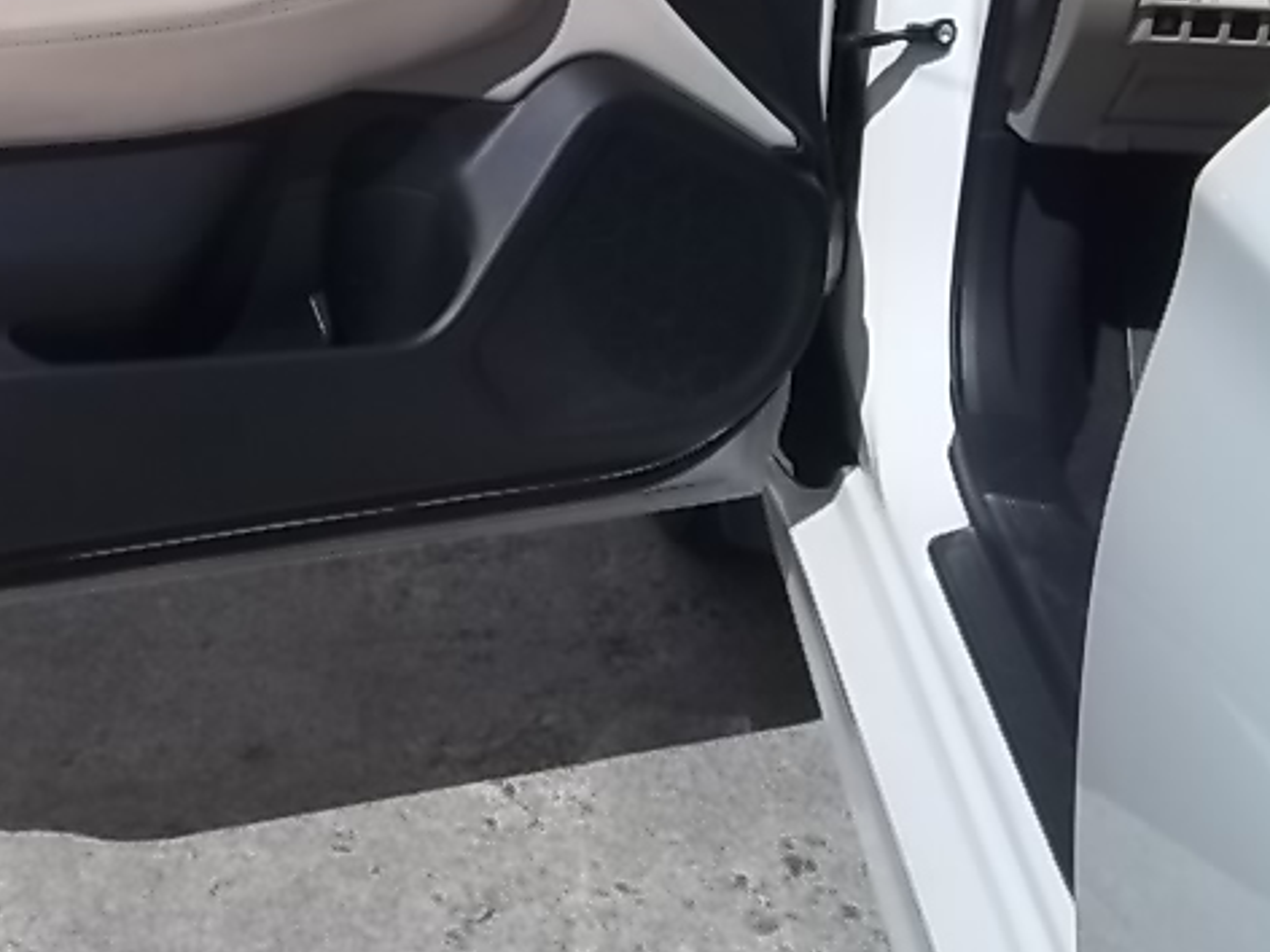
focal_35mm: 95
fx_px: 3485
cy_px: -167
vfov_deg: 15.1
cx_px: -35
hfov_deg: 20.0
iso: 64
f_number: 8.67
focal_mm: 6.17
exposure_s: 1/320
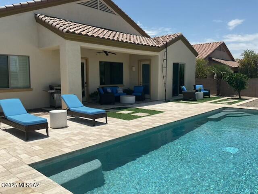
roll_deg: -0.2
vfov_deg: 48.2
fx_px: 216
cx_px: 129
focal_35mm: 29
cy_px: 97
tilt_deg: -4.5
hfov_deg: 61.7
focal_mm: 3
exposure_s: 1/2959
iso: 16
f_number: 1.8
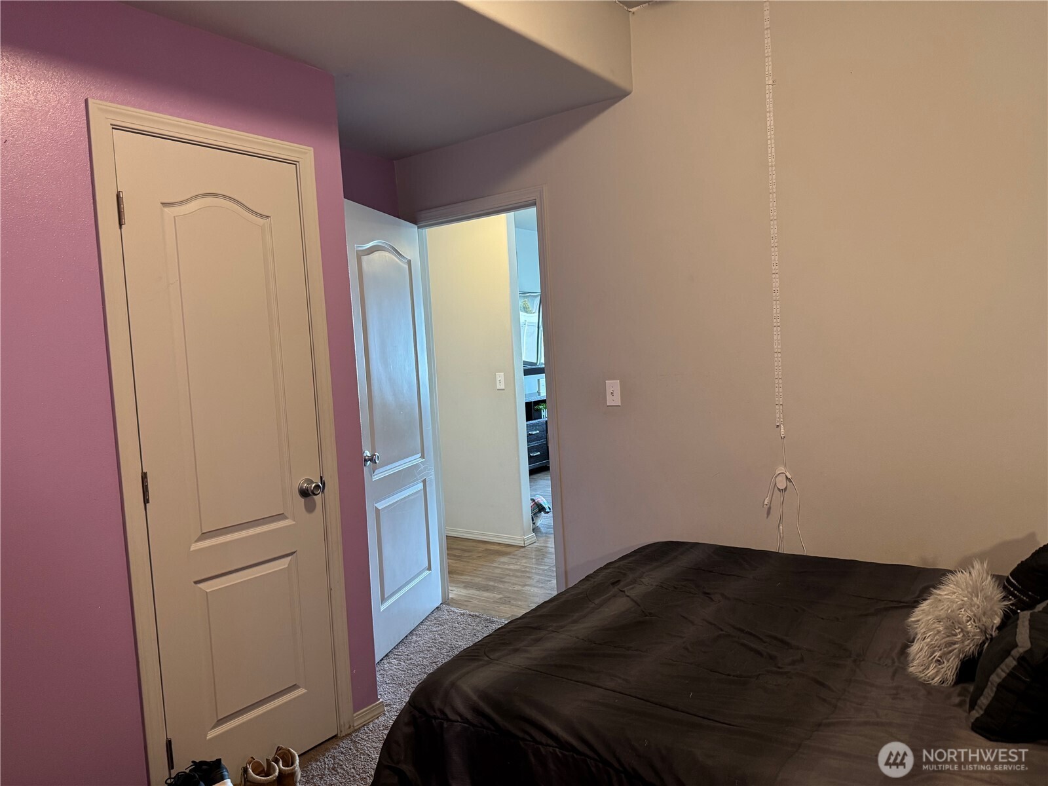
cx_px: 524
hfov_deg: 71.6
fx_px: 727
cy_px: 393
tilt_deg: -3.8
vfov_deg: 56.8
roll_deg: +3.2
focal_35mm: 24
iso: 400
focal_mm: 6.76
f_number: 1.78
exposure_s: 1/60
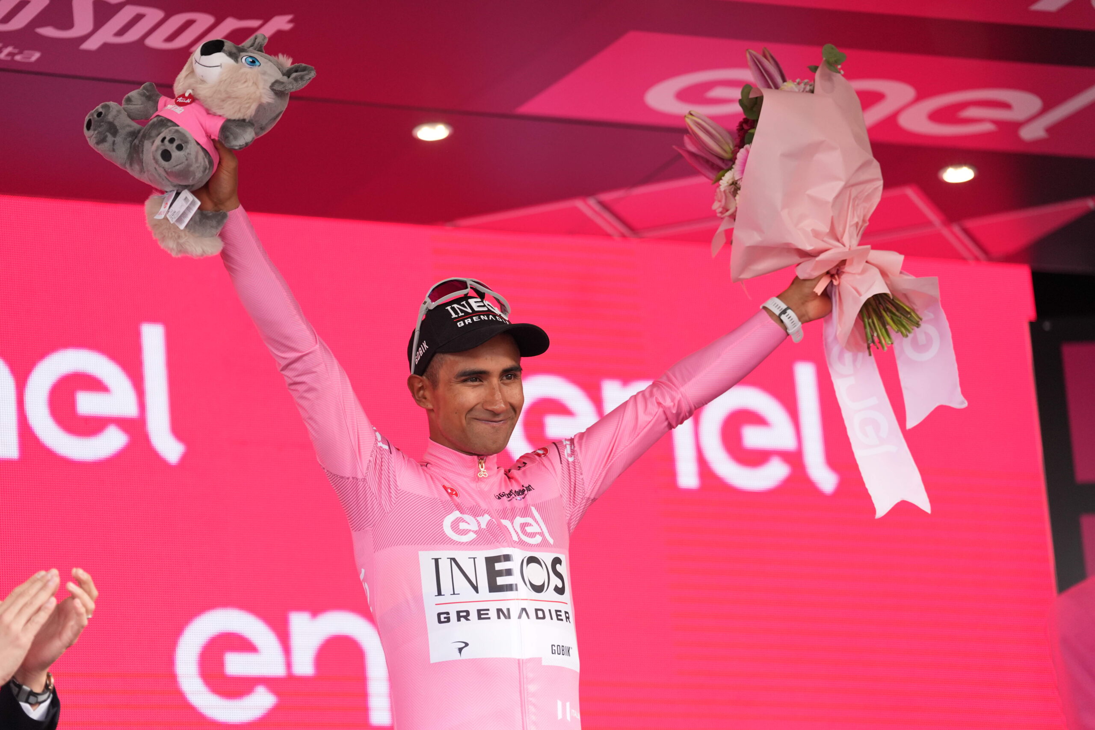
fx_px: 4380
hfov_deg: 14.3
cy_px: 365
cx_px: 548
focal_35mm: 144
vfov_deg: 9.5
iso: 1250
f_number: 2.8
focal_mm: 144
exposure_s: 1/2000
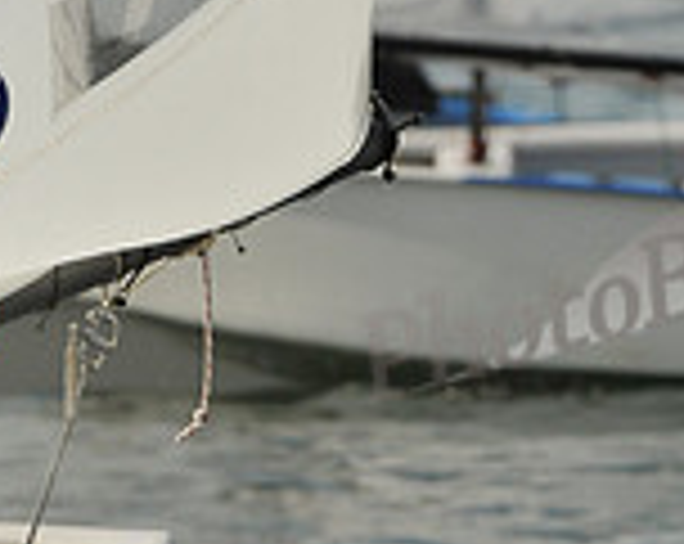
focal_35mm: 1506
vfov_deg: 1.0
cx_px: 126
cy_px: 582
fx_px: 30428
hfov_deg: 1.3
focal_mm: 280
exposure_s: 1/640
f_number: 11
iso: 200
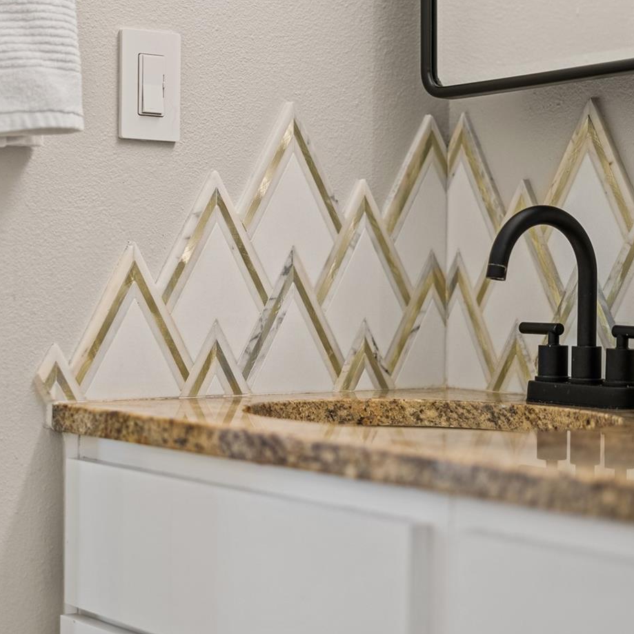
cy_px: 321
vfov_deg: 23.4
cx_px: 261
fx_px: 1533
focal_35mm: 74
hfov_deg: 23.3
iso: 200
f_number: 1.8
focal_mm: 50
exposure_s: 1/20
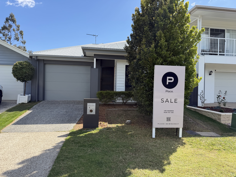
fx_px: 164
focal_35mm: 24
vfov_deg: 56.8
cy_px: 88
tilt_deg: +0.6
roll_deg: -1.4
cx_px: 118
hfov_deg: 71.6
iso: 80
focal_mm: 6.76
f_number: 1.78
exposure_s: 1/2232
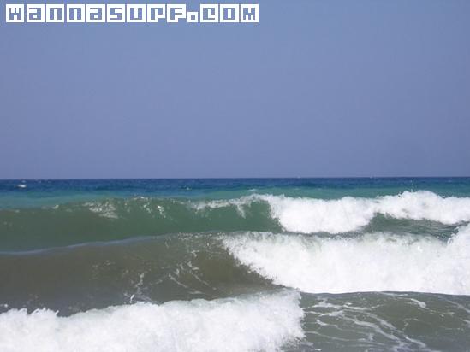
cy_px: 176
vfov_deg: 13.7
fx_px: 1467
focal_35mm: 108
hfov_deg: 18.2
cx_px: 235
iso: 100
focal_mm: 14.1
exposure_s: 1/698
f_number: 4.7
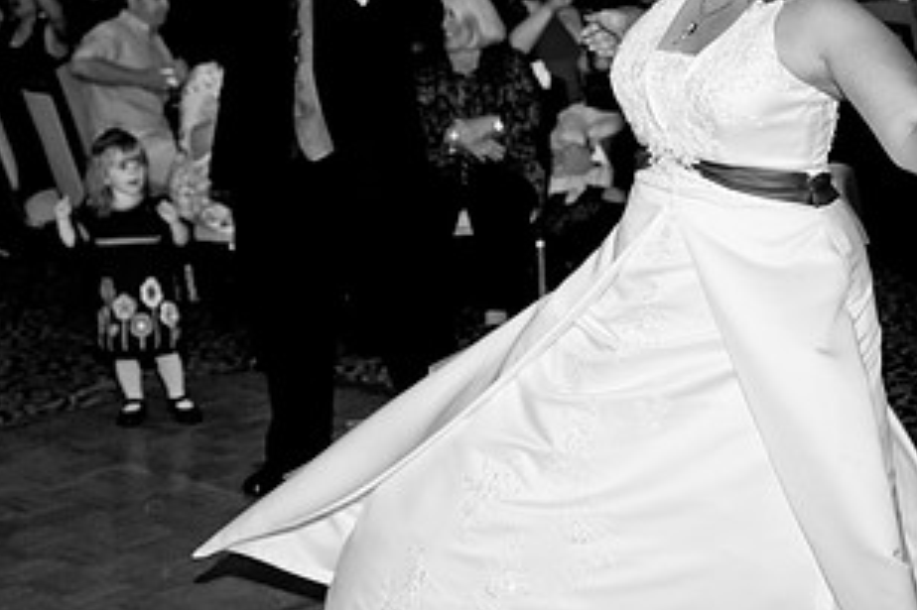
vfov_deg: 17.3
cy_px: 308
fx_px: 2011
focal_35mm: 79
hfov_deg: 25.7
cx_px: 387
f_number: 2.8
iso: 400
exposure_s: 1/200
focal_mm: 28
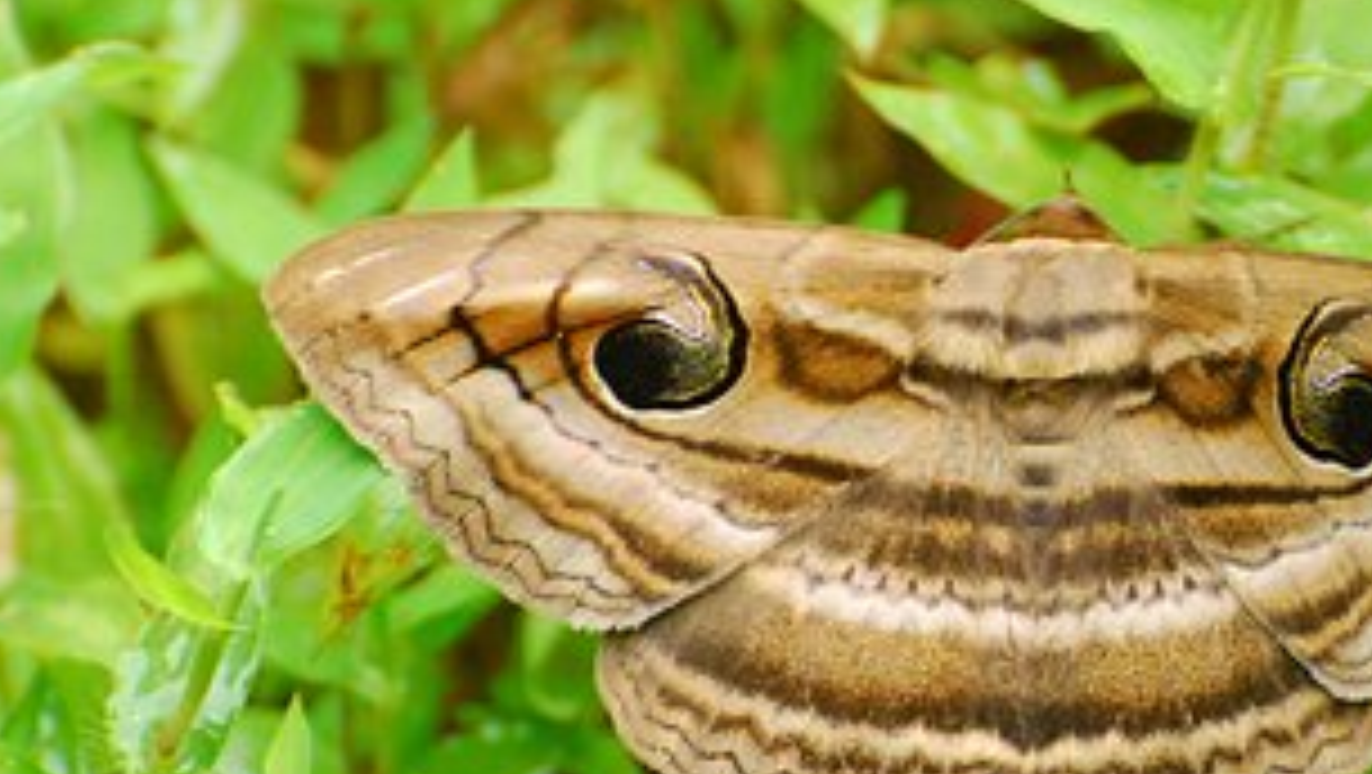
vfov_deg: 1.5
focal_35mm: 792
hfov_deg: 2.7
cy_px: 457
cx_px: 1075
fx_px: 28831
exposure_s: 1/160
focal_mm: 300
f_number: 8
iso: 640
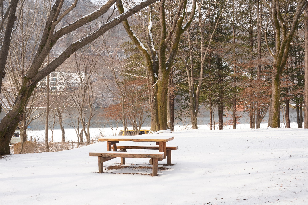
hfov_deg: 42.7
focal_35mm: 46
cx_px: 154
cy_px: 102
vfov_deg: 29.3
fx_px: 394
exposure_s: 1/100
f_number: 14
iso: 320
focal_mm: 46
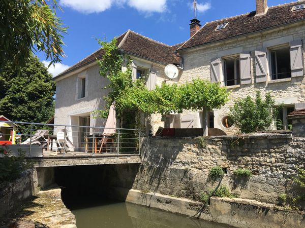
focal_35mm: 29
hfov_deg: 61.7
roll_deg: -1.2
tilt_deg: +7.9
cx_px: 152
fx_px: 256
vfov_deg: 48.2
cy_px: 114
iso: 25
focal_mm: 4.15
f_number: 2.2
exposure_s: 1/1166
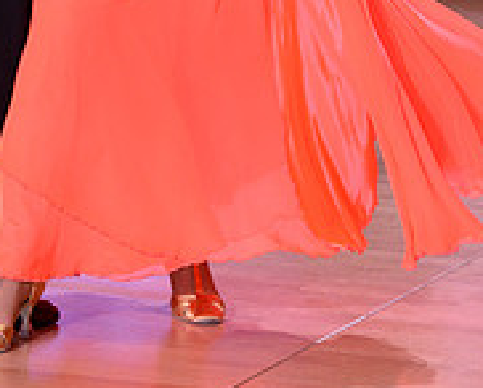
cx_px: 131
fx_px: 5338
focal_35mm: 373
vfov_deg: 4.1
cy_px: -194
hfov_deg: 5.2
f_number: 4.5
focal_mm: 125
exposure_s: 1/250
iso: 2000
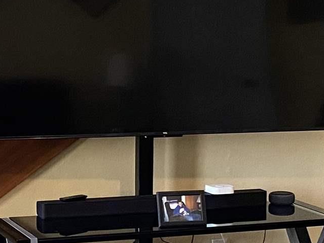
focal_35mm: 125
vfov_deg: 11.8
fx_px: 1170
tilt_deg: -10.1
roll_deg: +1.2
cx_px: -53
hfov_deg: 15.3
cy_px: 181
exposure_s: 1/60
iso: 320
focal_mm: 4.25
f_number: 1.8
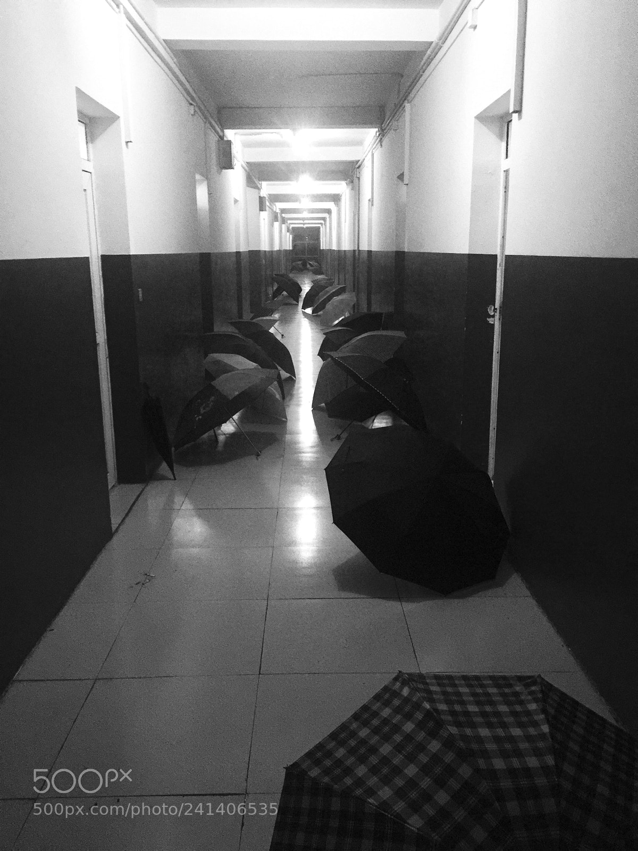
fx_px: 713
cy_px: 426
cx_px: 319
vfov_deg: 61.7
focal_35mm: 29
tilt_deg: -12.3
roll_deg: +1.2
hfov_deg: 48.2
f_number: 2.2
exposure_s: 1/4
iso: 160
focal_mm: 4.15
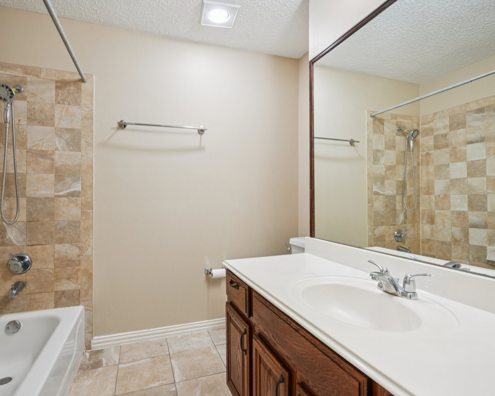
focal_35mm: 19
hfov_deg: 83.3
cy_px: 196
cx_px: 244
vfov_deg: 70.9
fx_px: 278
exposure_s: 1/25
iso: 400
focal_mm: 16
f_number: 8
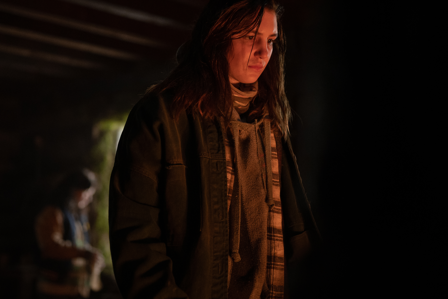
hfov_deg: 30.8
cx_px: 169
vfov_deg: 20.9
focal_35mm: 65
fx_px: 809
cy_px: 149
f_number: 1.8
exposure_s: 1/200
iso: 4000
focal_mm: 50
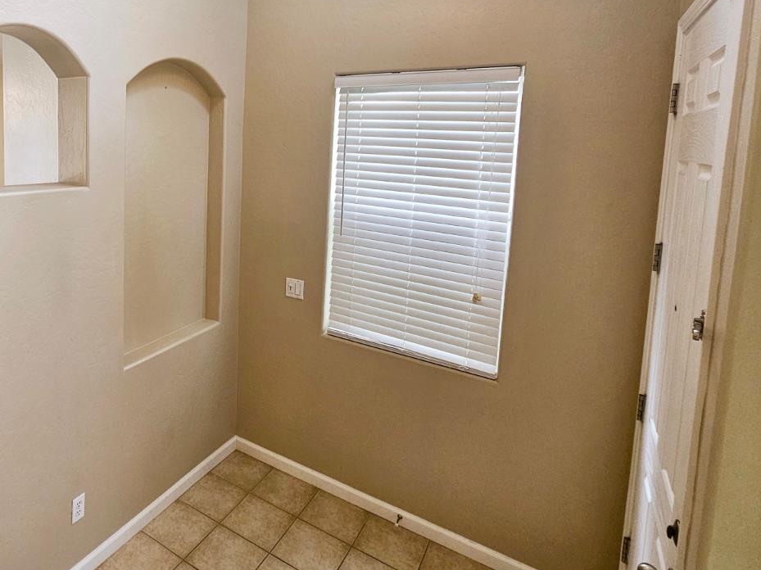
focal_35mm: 21
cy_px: 187
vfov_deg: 61.8
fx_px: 461
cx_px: 195
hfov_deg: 73.7
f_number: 2.2
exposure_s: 1/60.2
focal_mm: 2.2
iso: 100
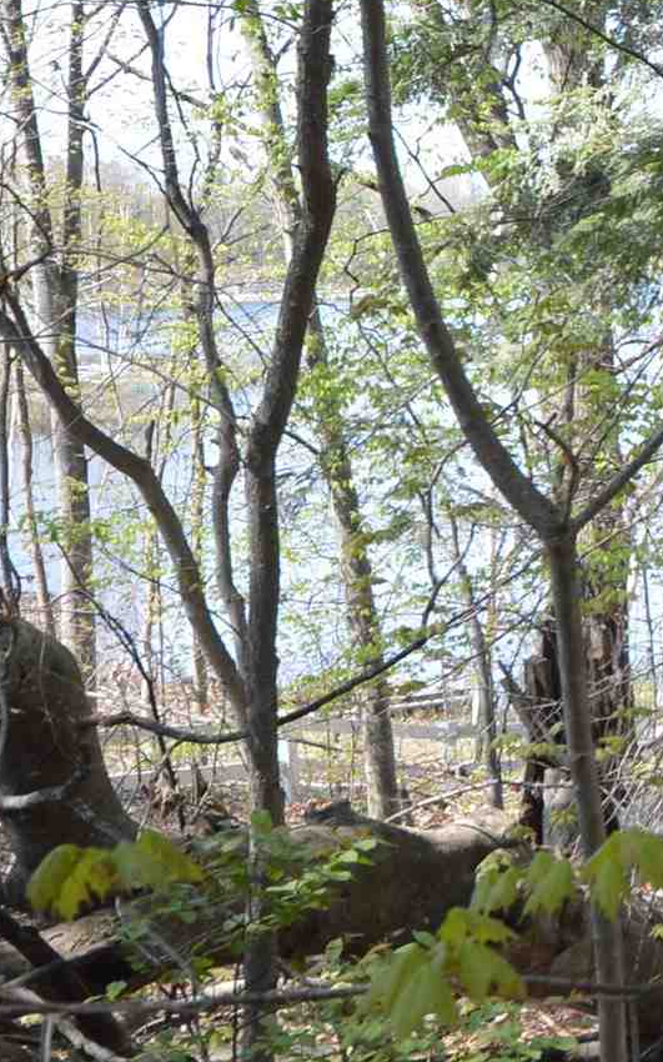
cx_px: 1310
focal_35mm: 83
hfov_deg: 13.6
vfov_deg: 25.0
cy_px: 460
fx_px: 2396
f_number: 5.6
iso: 160
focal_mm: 15
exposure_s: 1/125
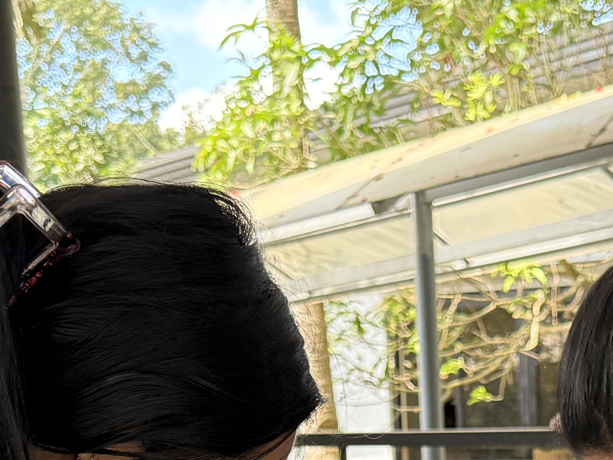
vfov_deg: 14.0
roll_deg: +2.8
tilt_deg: -14.3
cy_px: 806
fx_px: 1682
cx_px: 477
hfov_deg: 20.5
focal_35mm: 95
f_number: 1.78
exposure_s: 1/228
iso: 160
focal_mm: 6.76
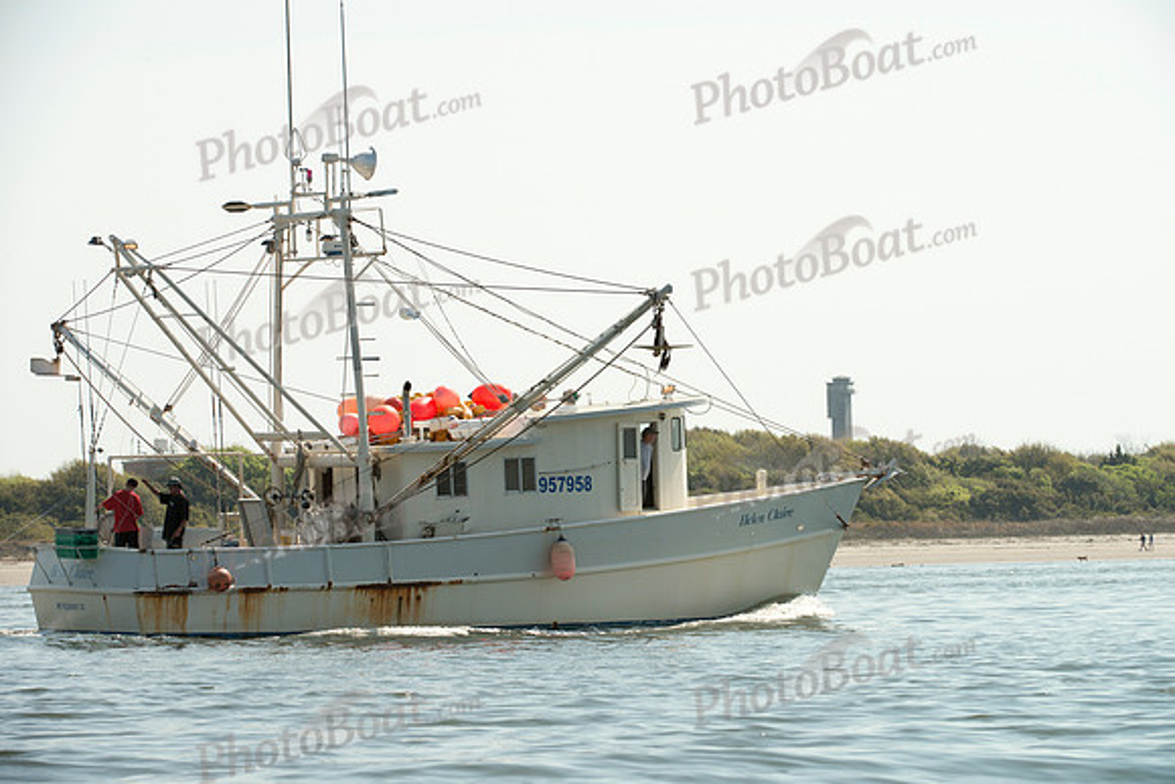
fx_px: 6529
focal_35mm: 200
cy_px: 392
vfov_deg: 6.9
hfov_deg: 10.3
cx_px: 588
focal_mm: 200
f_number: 11
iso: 200
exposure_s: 1/640
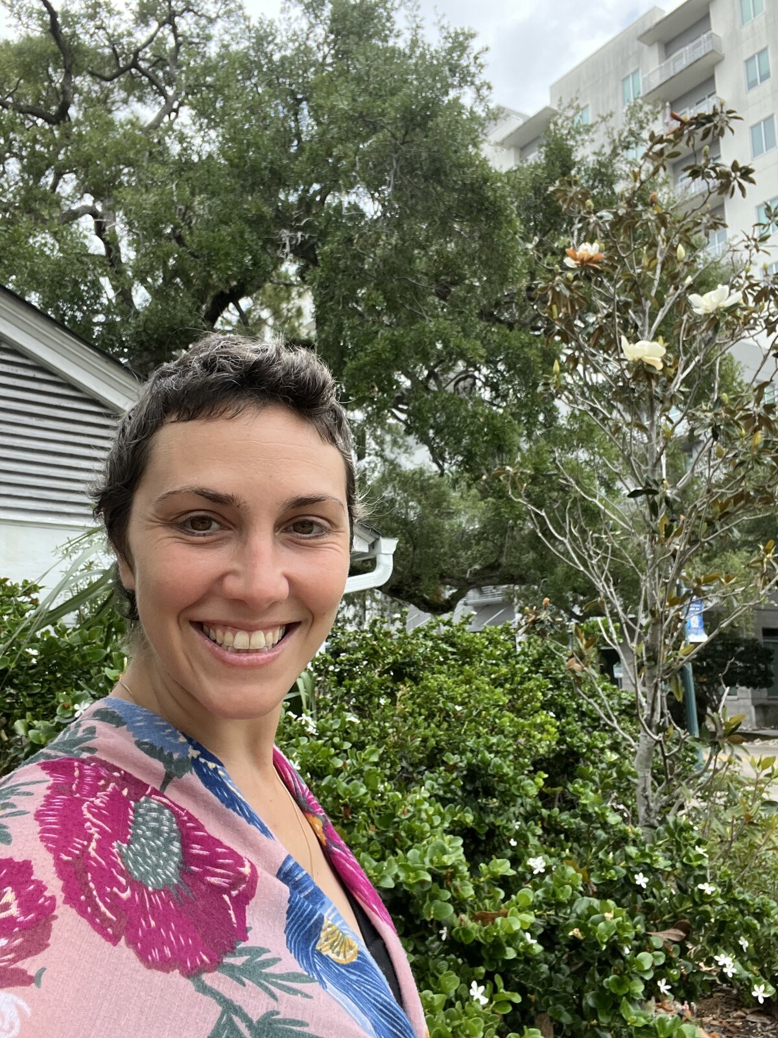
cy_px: 519
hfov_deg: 46.8
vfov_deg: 60.0
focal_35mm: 30
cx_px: 389
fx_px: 899
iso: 32
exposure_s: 1/360
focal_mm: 2.71
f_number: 2.2
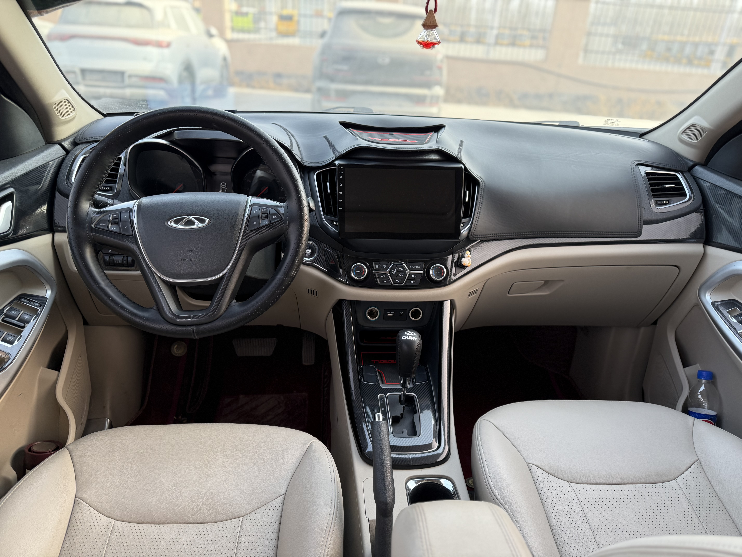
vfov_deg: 56.8
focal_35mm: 24
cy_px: 278
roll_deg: -4.2
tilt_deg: -25.4
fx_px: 514
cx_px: 371
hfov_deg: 71.6
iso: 125
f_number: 1.78
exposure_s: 1/121
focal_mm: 6.76
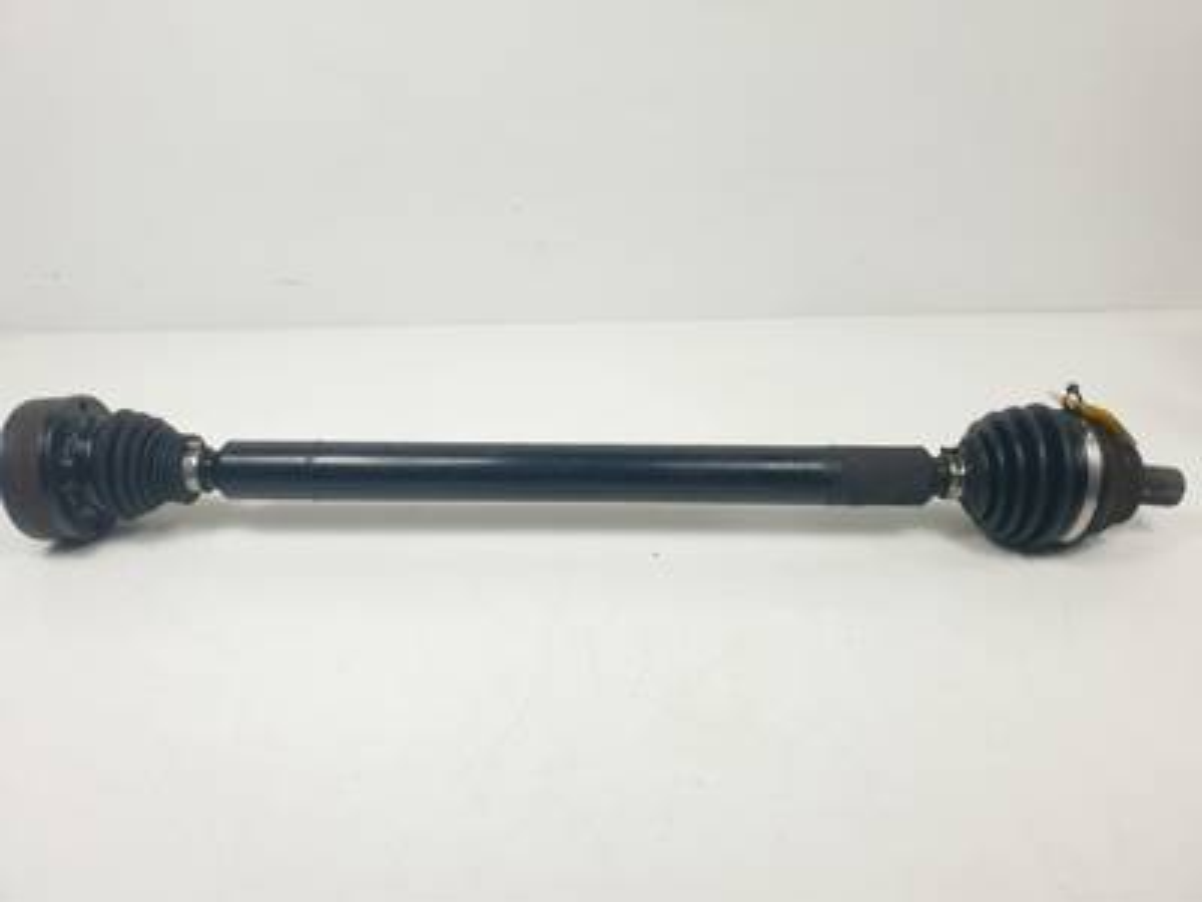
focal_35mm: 26
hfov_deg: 67.3
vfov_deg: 53.1
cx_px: 601
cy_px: 451
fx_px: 903
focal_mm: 4.3
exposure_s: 1/337
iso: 50
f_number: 2.4
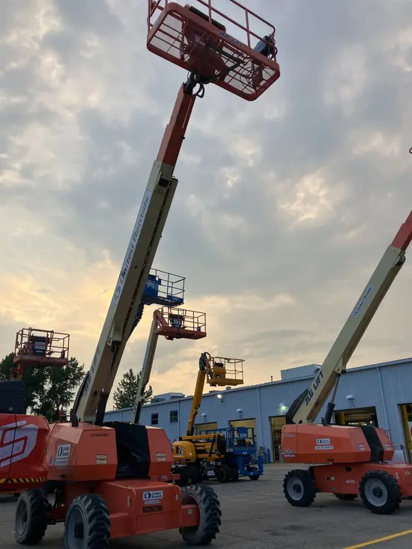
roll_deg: +0.9
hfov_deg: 49.8
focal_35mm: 28
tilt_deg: +25.6
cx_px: 206
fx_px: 444
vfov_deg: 63.4
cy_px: 274
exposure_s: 1/121
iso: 25
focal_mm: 3.99
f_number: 1.8
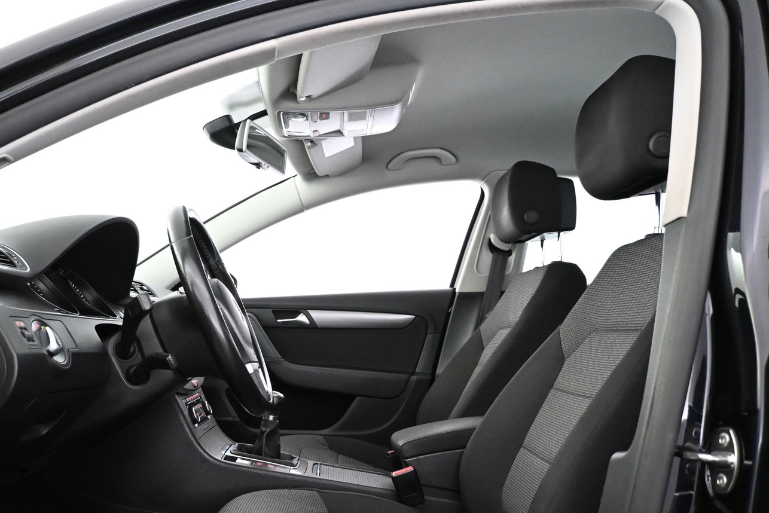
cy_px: 322
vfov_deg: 38.6
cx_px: 327
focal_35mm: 34
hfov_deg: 55.6
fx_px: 726
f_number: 3.5
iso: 5600
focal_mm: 18
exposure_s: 1/60
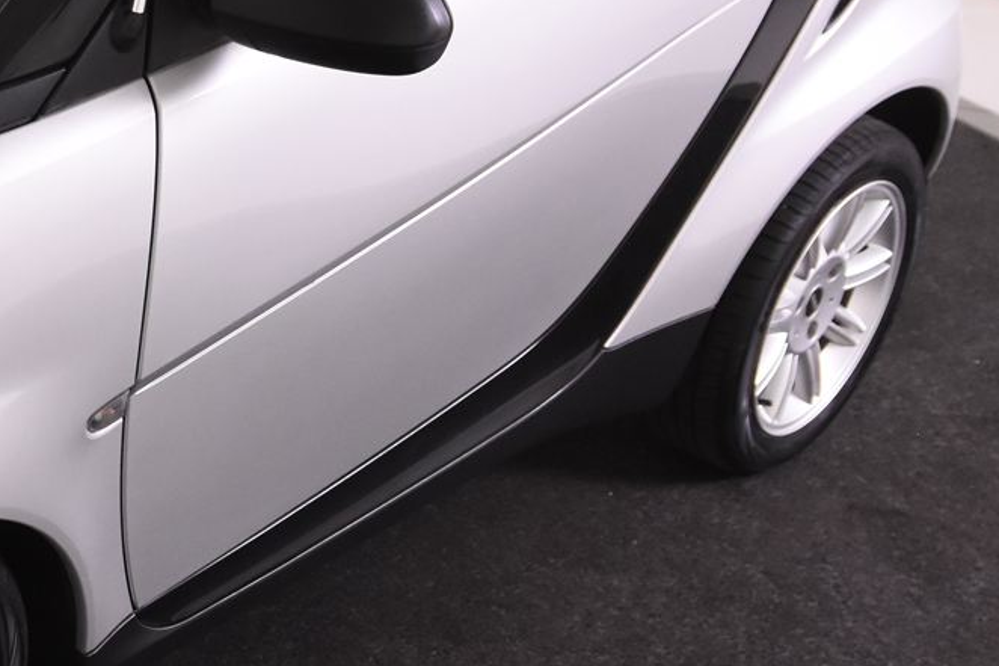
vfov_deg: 15.5
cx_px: -100
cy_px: 89
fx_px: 2414
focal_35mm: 87
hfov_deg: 22.1
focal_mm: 20
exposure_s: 1/60
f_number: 4
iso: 1600
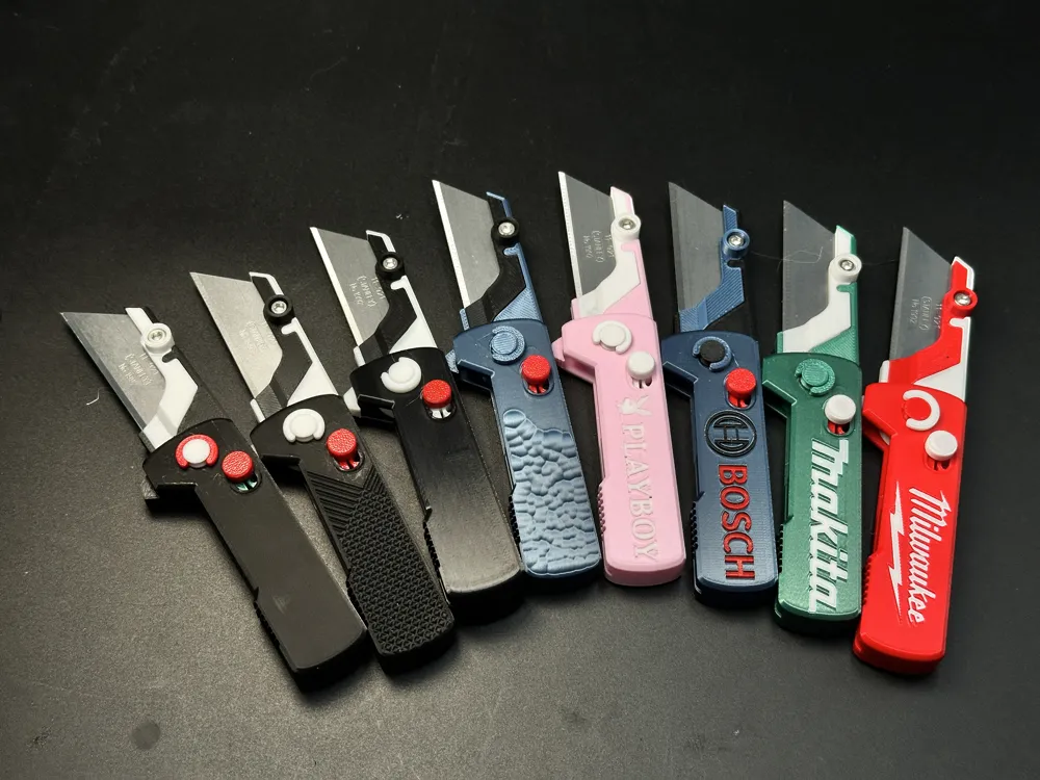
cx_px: 520
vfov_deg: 30.3
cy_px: 390
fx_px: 1442
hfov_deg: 39.7
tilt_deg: -58.0
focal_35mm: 48
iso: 64
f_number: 1.78
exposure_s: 1/454
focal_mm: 6.86
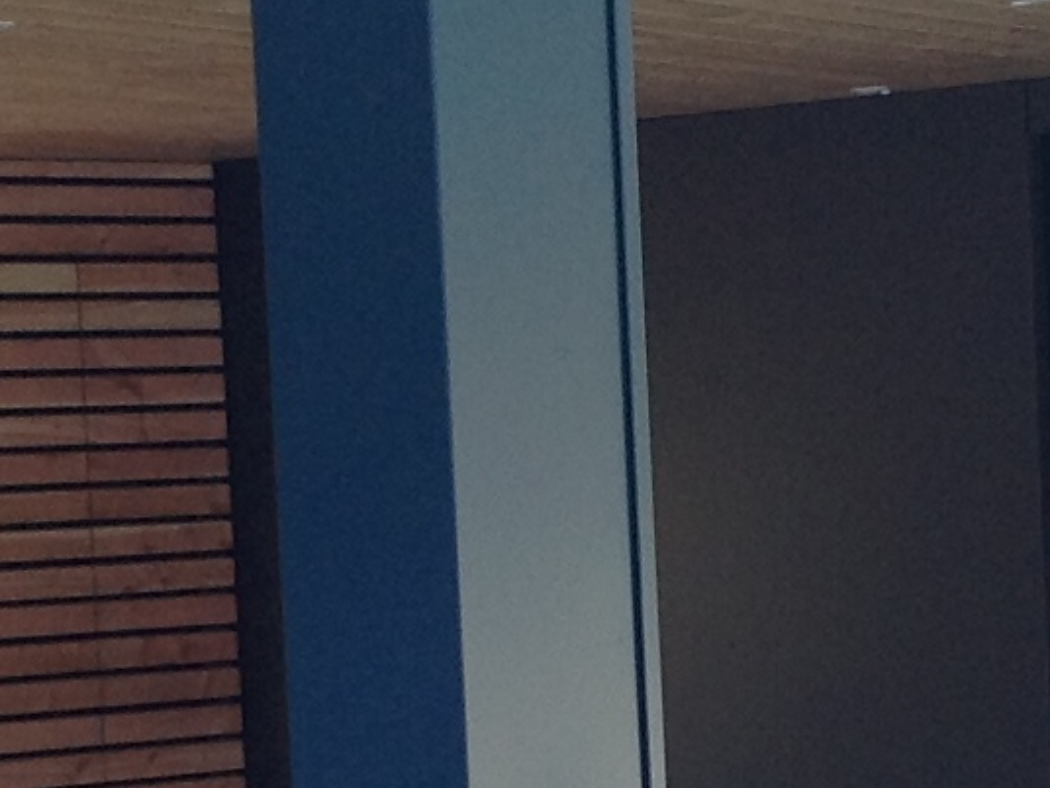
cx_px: 797
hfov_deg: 11.7
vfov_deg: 8.7
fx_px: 5126
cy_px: 772
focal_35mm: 169
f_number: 2.4
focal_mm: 4.28
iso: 50
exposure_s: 1/176
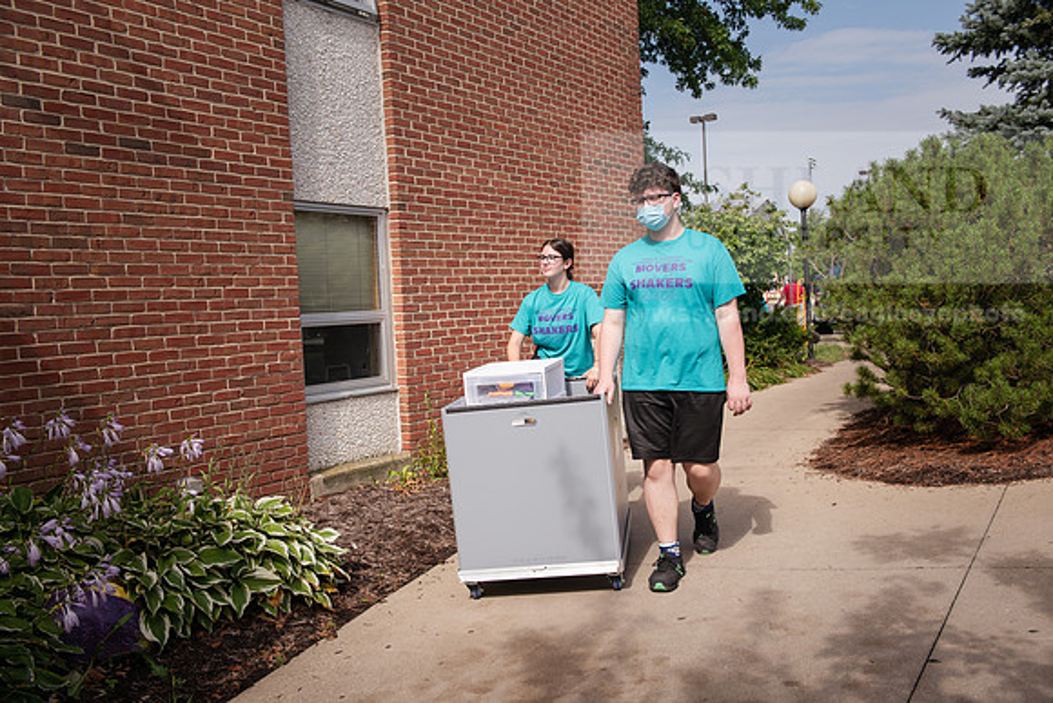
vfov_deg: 38.9
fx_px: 995
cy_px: 352
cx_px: 526
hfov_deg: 55.8
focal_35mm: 34
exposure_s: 1/500
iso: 160
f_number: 5.6
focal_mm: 34
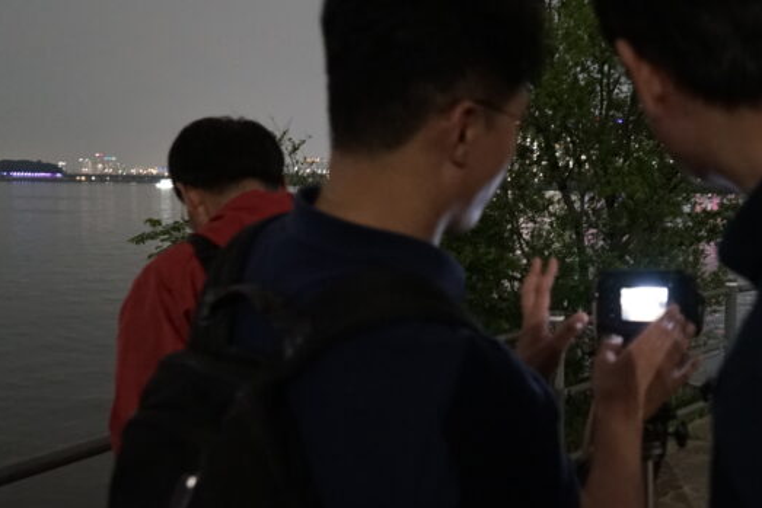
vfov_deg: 28.6
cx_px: 600
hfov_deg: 40.3
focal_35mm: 47
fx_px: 995
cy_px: 287
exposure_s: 1/5
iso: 3200
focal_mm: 24
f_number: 4
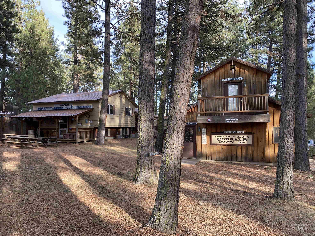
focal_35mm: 26
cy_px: 118
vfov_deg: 53.1
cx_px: 158
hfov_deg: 67.3
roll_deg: -0.1
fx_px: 237
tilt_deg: +2.2
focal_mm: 4.25
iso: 32
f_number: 1.8
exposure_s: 1/169
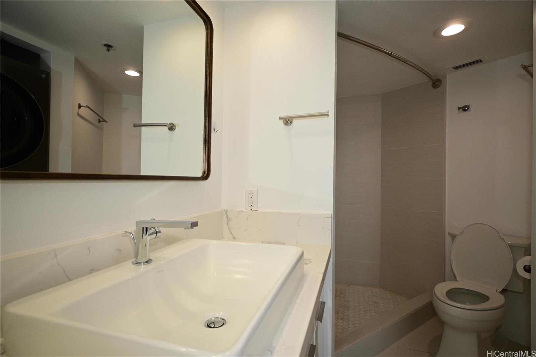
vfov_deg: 67.4
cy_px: 178
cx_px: 268
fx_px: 268
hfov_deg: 90.0
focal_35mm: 18
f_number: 3.5
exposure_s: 1/125
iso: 180
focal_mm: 12
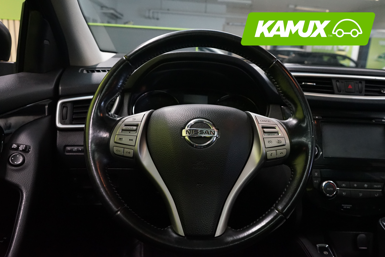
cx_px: 192
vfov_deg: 45.0
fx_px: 310
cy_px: 128
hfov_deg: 63.7
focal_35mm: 29
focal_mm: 29
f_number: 7.1
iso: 5000
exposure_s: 1/30
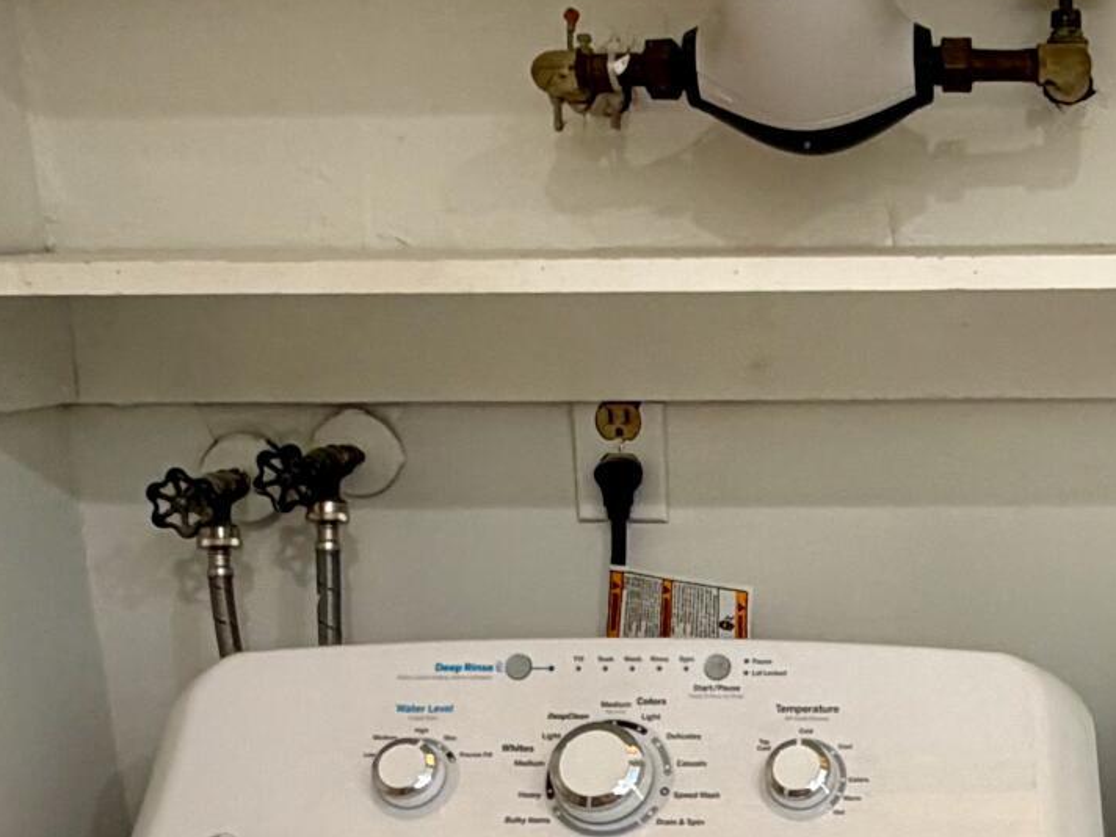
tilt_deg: -13.8
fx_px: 1902
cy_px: 671
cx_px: 1116
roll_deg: +0.9
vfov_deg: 24.4
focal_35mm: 59
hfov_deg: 30.4
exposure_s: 1/60
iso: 160
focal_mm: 2.22
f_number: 2.2
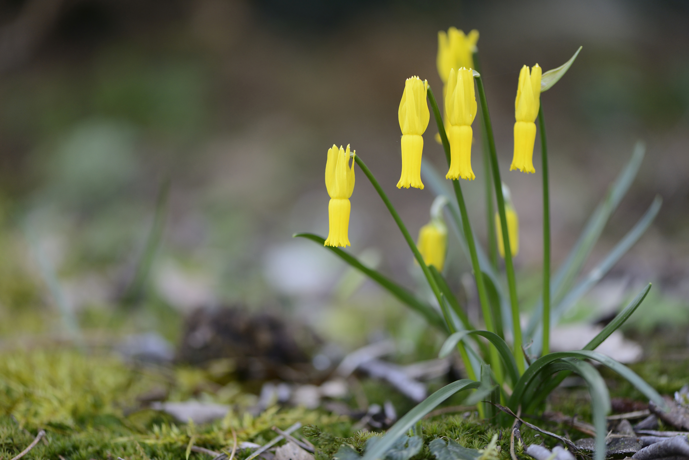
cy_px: 230
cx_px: 344
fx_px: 2010
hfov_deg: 19.5
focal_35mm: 105
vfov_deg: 13.1
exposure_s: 1/400
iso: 400
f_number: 3
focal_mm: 105
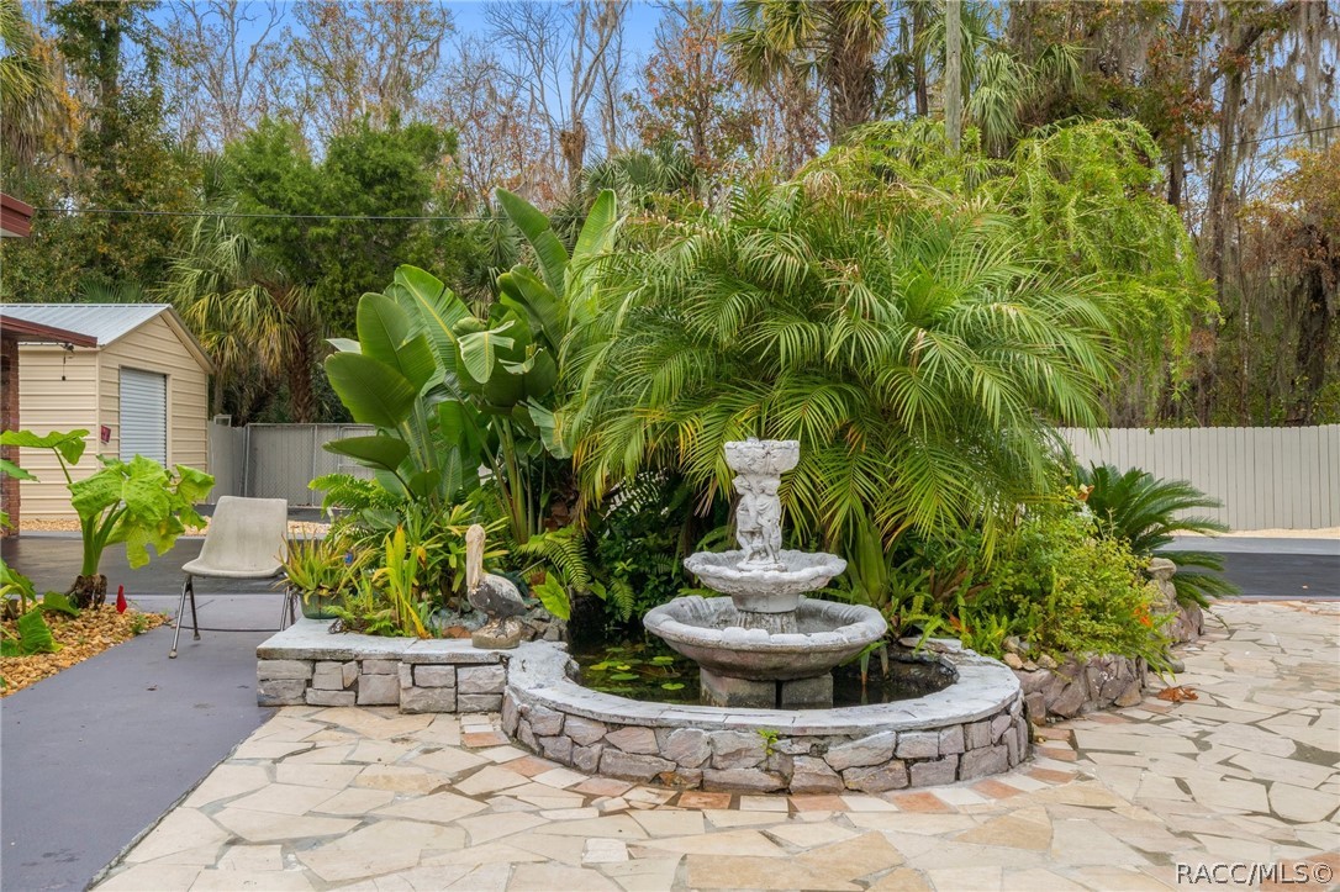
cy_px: 446
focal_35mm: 30
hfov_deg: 62.0
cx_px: 670
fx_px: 1116
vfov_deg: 43.6
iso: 320
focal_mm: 20
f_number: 8
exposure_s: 1/200
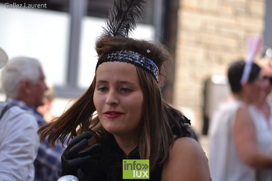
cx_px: 136
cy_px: 90
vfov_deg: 9.9
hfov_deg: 14.9
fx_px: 1043
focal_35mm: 138
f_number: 3.2
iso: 100
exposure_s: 1/500
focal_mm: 92
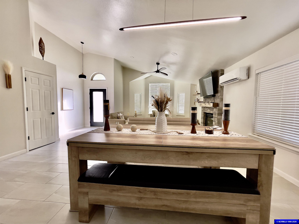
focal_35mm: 13
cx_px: 150
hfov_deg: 106.2
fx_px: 112
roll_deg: -0.5
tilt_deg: -3.7
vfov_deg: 89.9
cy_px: 112
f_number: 2.4
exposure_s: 1/99
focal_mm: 1.54
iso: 80
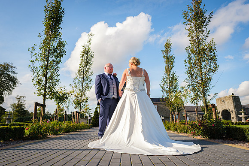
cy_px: 83
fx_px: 170
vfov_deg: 52.1
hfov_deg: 72.5
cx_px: 123
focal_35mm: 25
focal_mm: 16
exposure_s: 1/500
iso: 200
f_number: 4
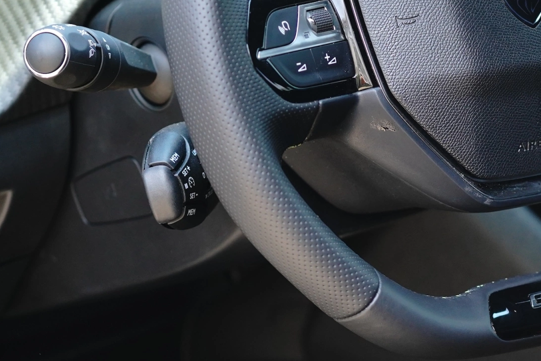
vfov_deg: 6.2
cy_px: 24
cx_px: 549
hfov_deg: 9.2
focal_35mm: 221
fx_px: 3321
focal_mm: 100
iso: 1000
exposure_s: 1/400
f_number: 4
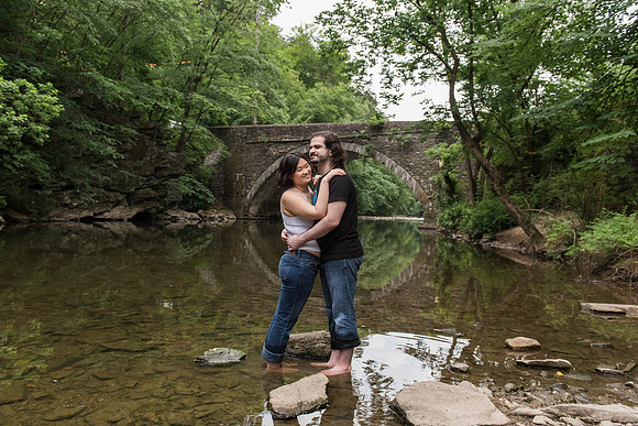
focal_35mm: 30
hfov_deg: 62.5
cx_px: 305
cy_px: 199
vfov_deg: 44.1
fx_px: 525
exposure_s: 1/160
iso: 1250
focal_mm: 27
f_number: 4
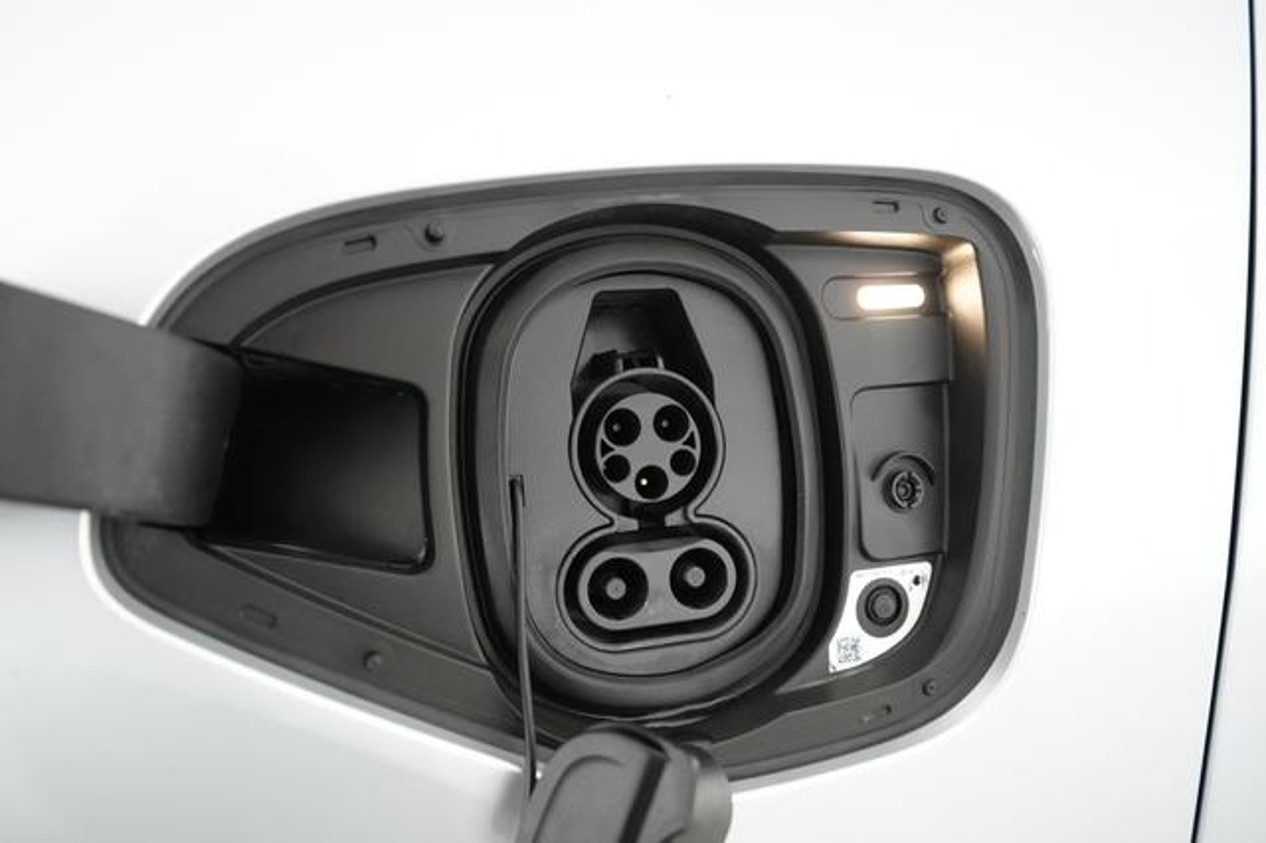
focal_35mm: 28
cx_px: 633
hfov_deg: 65.5
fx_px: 984
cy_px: 422
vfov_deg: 46.4
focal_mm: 28
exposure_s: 1/160
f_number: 3.5
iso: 12800
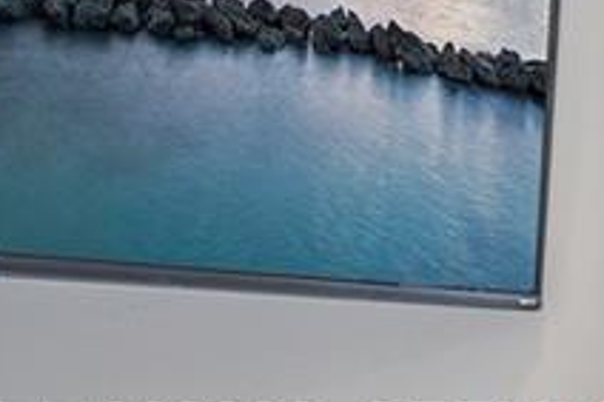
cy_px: 433
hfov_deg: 8.9
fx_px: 2028
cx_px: 2245
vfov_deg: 11.2
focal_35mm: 121
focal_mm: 16
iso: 640
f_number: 8
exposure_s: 1/60
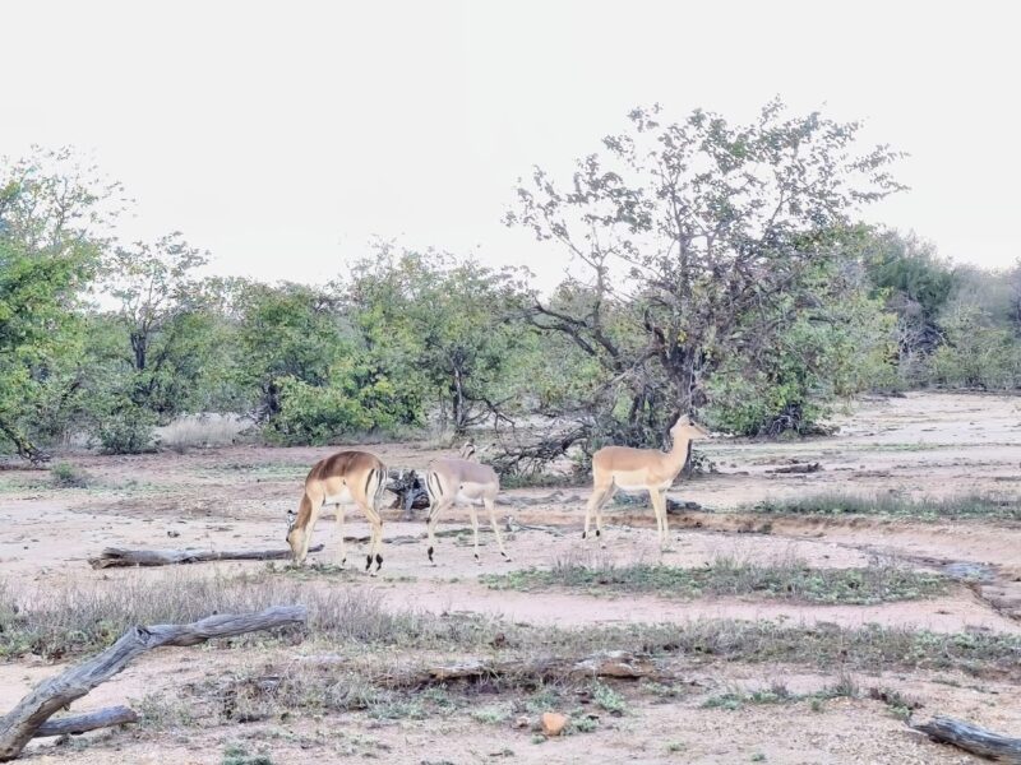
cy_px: 382
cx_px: 510
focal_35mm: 92
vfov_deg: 16.1
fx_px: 2714
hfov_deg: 21.3
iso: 50
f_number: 1.65
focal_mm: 6.14
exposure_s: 1/100
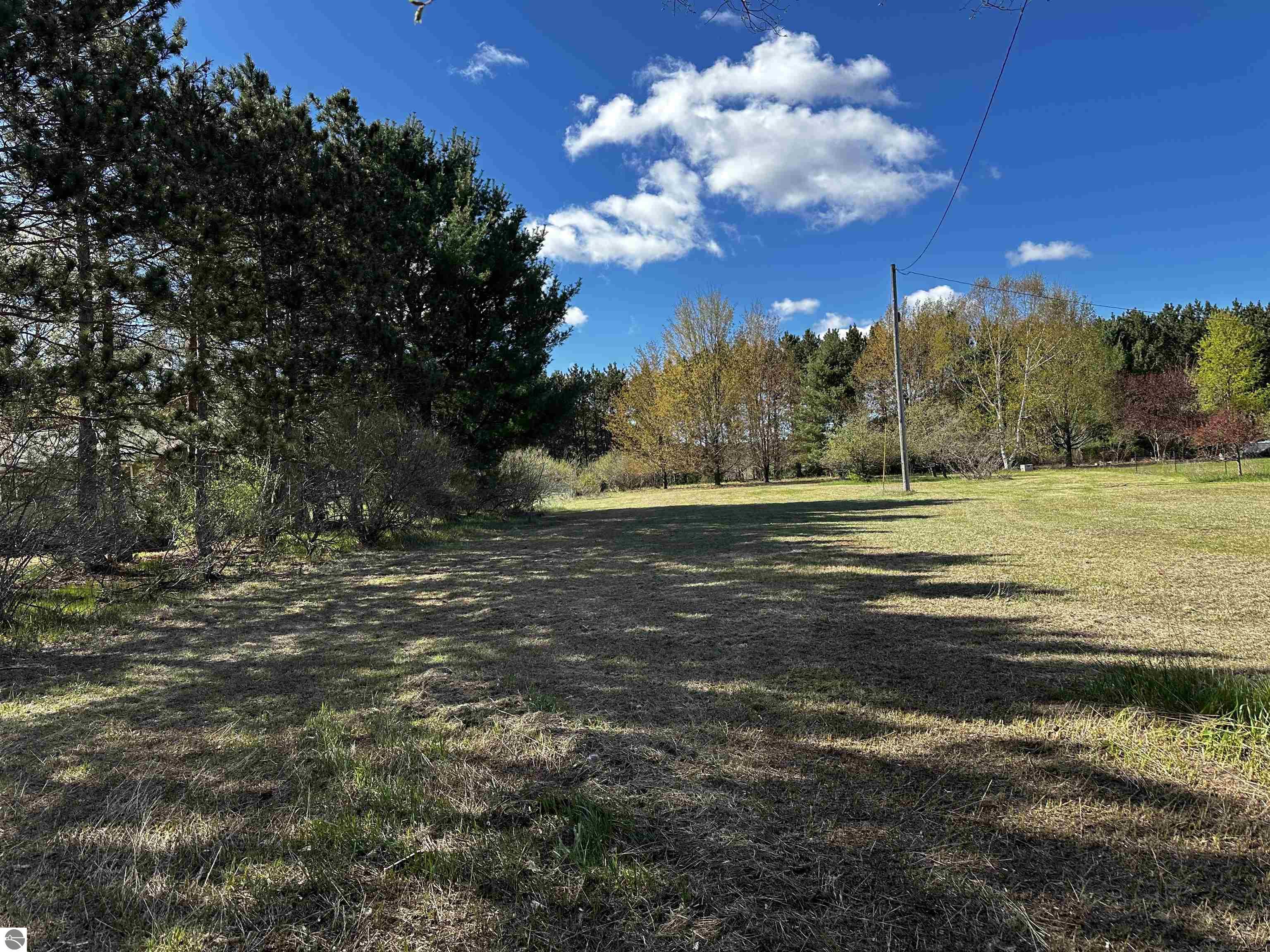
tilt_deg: -1.0
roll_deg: +3.5
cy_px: 476
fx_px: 881
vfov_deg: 56.8
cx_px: 635
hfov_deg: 71.6
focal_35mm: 24
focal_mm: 6.86
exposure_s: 1/2252
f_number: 1.78
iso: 80
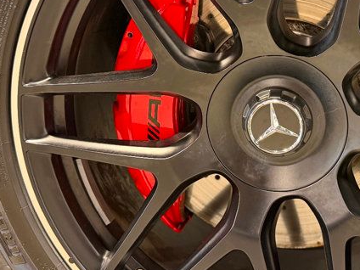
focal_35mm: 58
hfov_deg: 32.6
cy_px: 70
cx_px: 267
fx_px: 603
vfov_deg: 25.0
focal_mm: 6.76
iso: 320
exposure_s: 1/60
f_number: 1.78
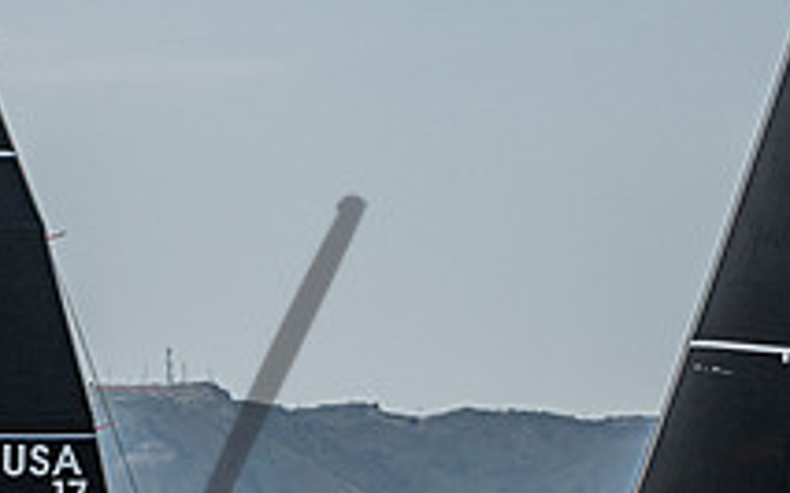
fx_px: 14658
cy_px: 697
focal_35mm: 681
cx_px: 17
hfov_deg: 3.1
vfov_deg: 1.9
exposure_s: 1/1600
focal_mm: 180
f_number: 7.6
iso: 320
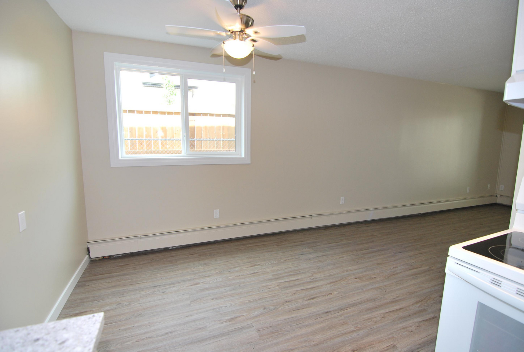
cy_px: 176
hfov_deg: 94.9
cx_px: 262
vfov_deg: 72.3
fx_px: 241
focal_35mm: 16
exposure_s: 1/60
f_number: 4
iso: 200
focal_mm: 11
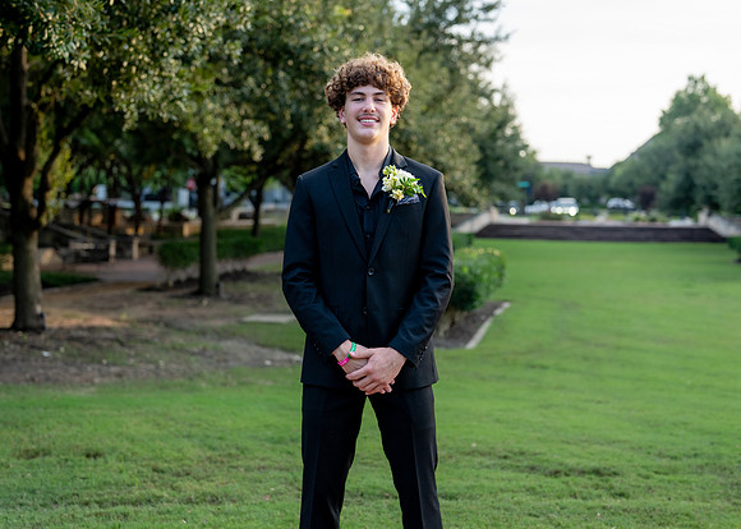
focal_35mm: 58
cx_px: 368
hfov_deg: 33.7
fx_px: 1222
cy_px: 244
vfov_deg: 24.4
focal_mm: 50
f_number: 2.5
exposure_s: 1/500
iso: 250
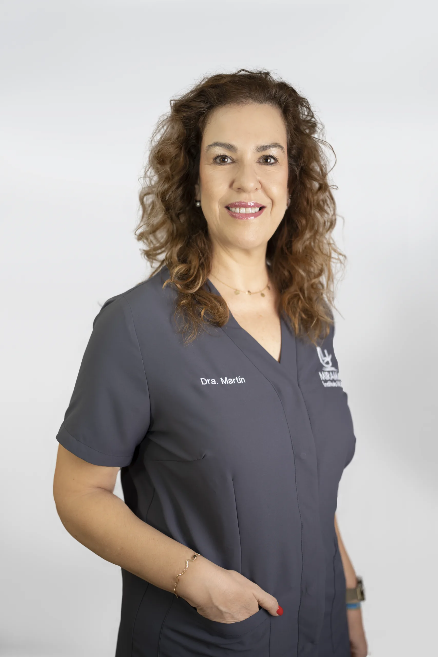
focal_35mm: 35
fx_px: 639
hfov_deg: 37.9
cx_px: 219
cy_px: 328
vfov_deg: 54.4
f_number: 1.4
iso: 50
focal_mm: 35
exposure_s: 1/100
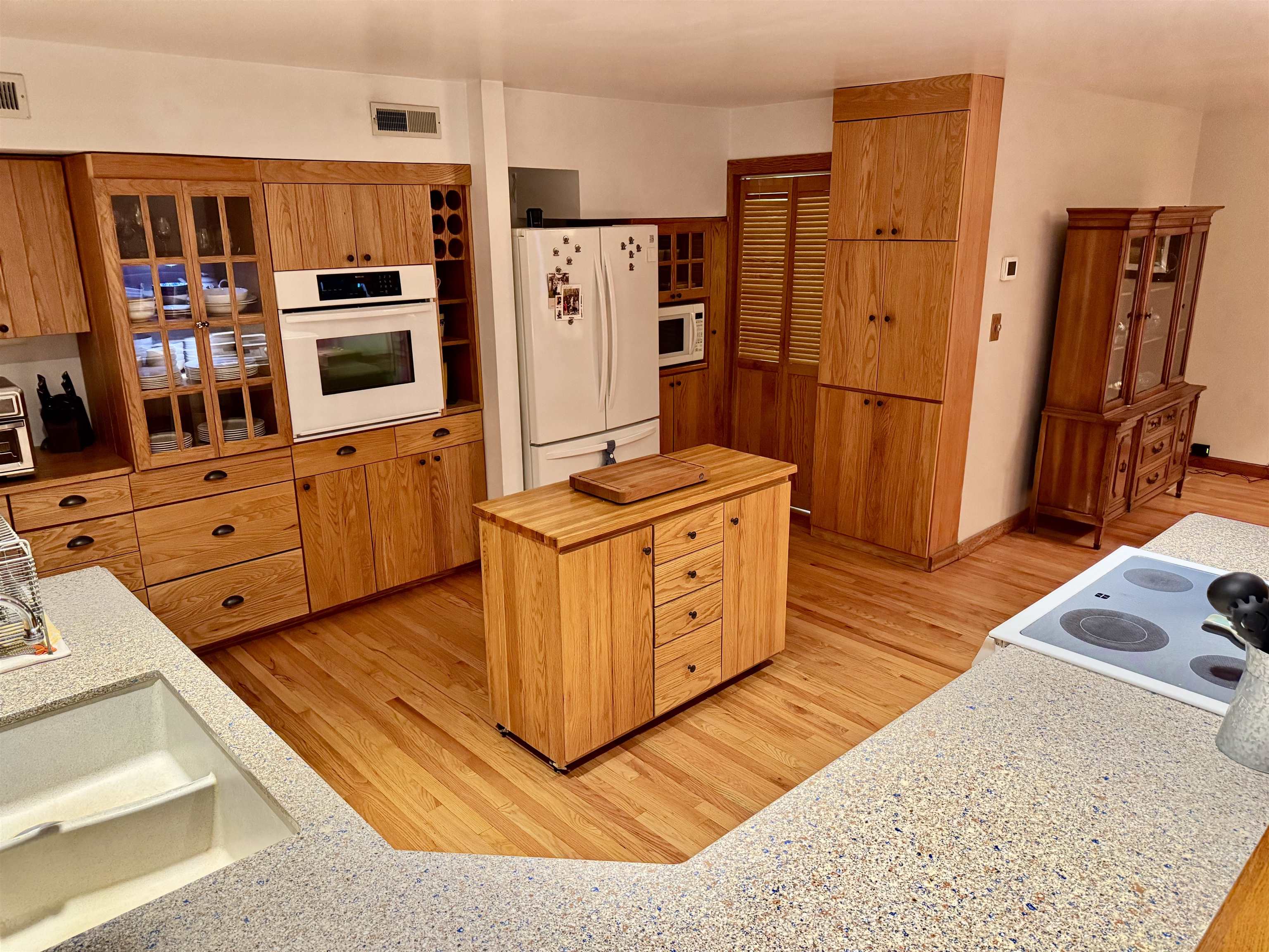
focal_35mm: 24
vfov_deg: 56.8
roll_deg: -0.4
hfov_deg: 71.6
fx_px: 880
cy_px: 476
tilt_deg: -17.0
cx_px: 634
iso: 500
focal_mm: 6.76
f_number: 1.78
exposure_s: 1/60
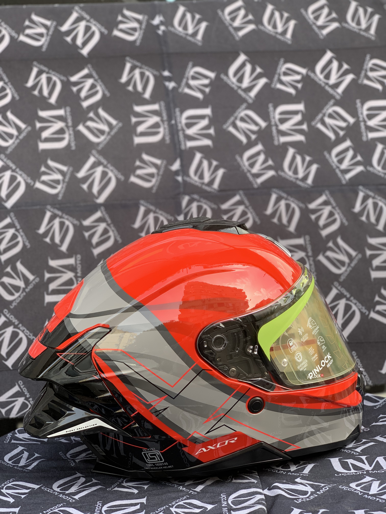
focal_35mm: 52
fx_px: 773
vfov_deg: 36.8
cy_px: 257
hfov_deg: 28.0
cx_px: 193
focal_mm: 6
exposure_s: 1/122
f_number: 2.4
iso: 25
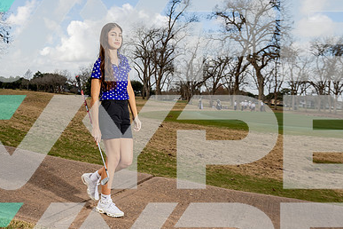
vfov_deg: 29.8
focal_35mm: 45
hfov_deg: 43.6
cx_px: 160
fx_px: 429
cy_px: 142
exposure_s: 1/250
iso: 100
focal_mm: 30
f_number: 8
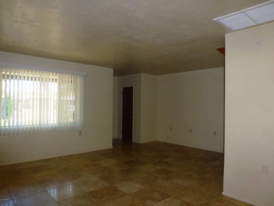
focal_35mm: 24
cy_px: 103
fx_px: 190
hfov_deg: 71.6
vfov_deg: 56.8
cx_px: 137
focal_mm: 4.3
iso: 250
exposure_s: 1/60
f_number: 3.3
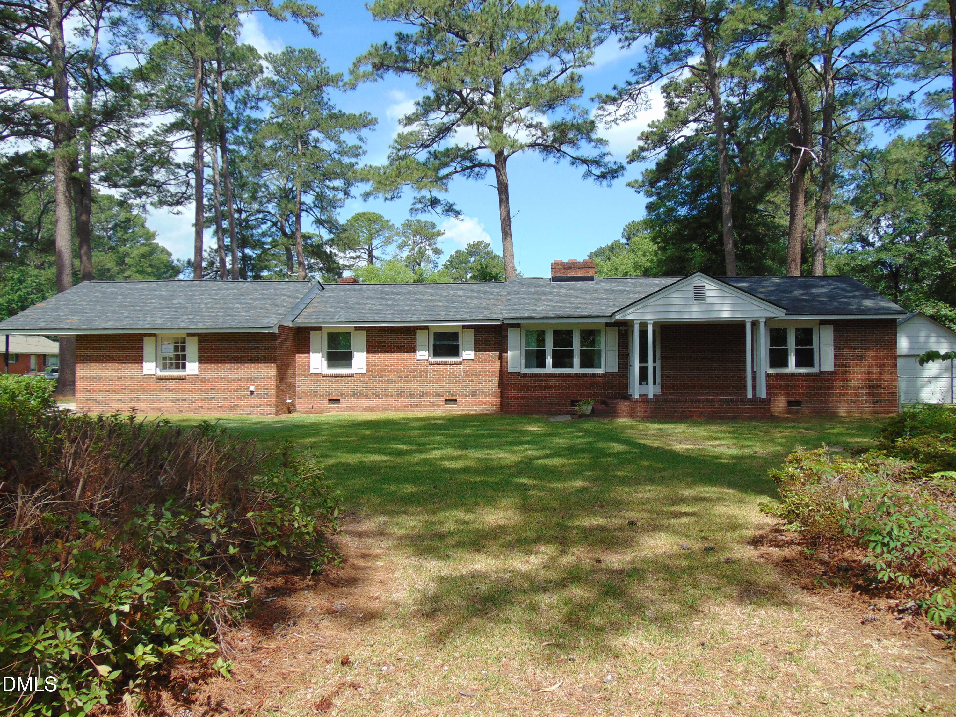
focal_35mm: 25
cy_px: 358
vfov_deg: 54.9
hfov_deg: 69.4
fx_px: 690
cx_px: 478
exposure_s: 1/1000
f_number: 3
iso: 80
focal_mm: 4.5
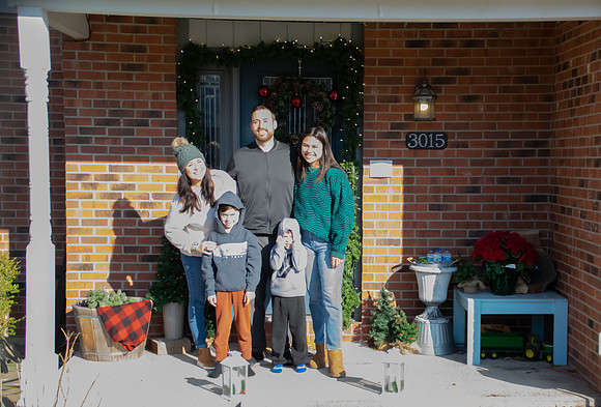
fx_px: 1030
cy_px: 214
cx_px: 323
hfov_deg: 32.5
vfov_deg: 22.4
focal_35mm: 61
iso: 5000
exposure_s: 1/4000
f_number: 4.2
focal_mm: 38
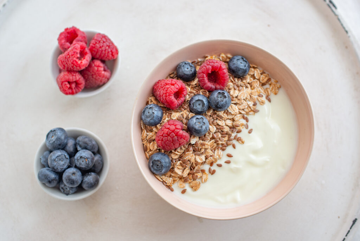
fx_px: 450
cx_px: 180
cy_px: 120
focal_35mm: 45
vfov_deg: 29.9
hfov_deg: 43.6
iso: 320
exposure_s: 1/60
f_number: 4
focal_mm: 45
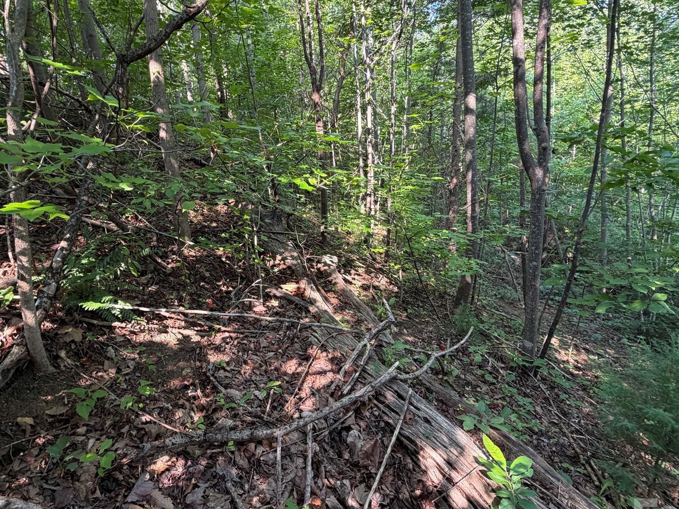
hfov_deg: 81.4
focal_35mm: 20
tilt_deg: -11.6
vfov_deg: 65.8
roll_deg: +6.8
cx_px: 300
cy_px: 228
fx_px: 392
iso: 160
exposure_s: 1/121
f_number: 2.2
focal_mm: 2.22
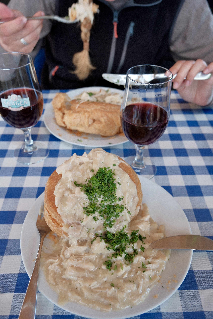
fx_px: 257
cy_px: 160
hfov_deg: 45.0
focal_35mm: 29
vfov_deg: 63.7
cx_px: 106
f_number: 4
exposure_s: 1/30
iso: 125
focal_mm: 19.2
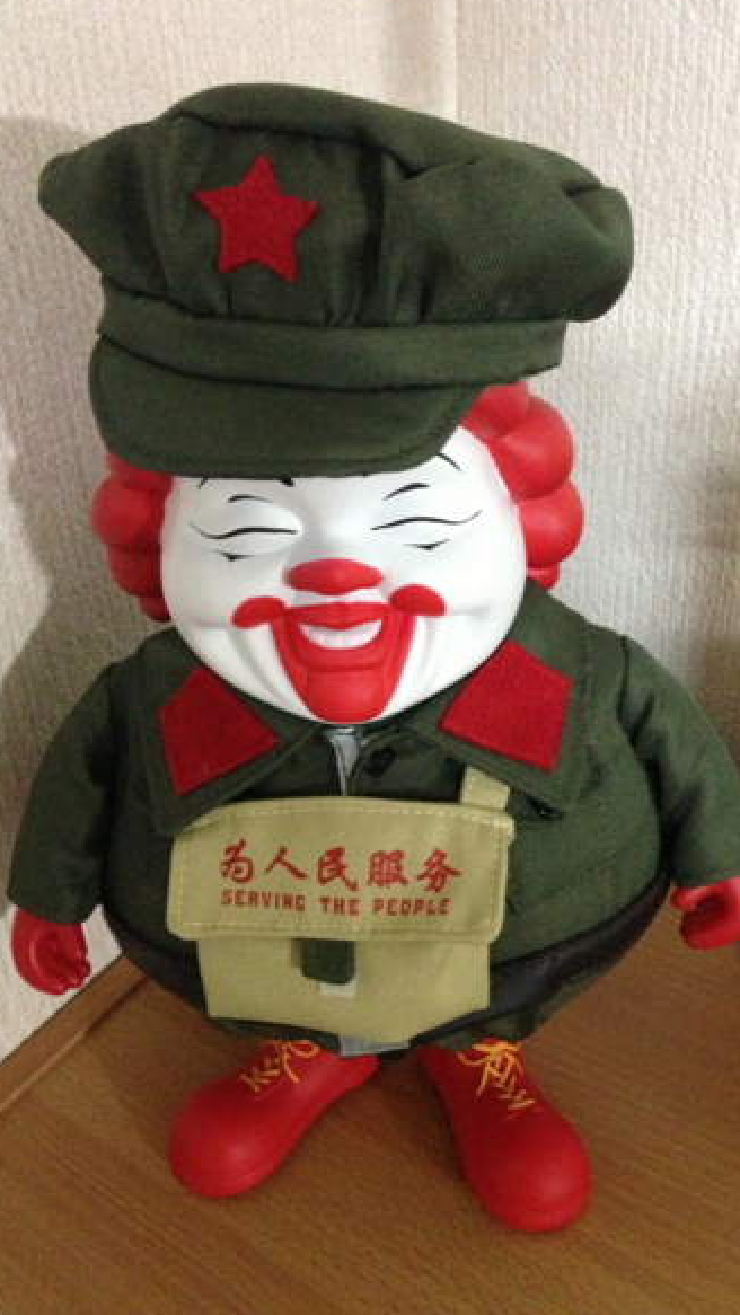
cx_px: 384
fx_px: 1290
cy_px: 643
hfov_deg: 32.0
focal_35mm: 37
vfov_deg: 54.0
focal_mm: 4.13
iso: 800
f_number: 2.4
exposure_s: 1/15
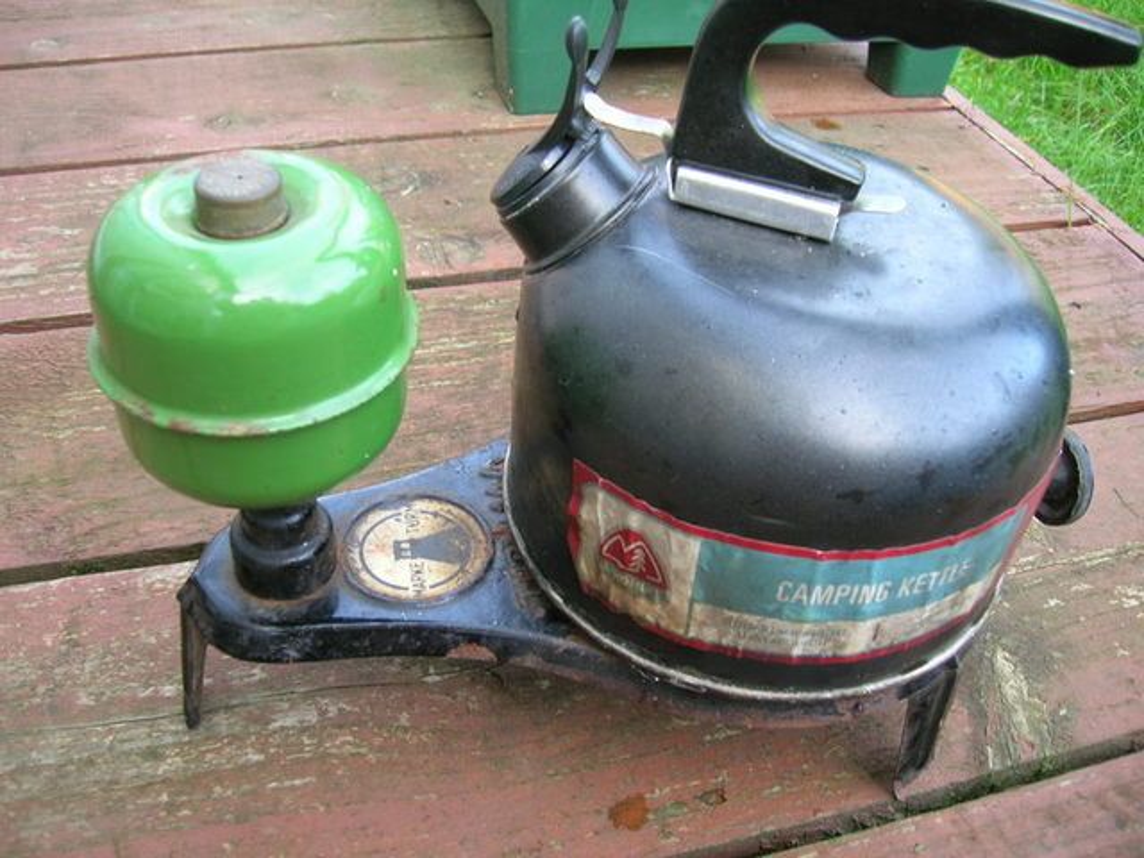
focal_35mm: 34
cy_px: 429
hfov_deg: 54.0
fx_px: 1124
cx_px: 572
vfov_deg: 41.8
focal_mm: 5.7
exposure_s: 1/33.3
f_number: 2.9
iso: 50
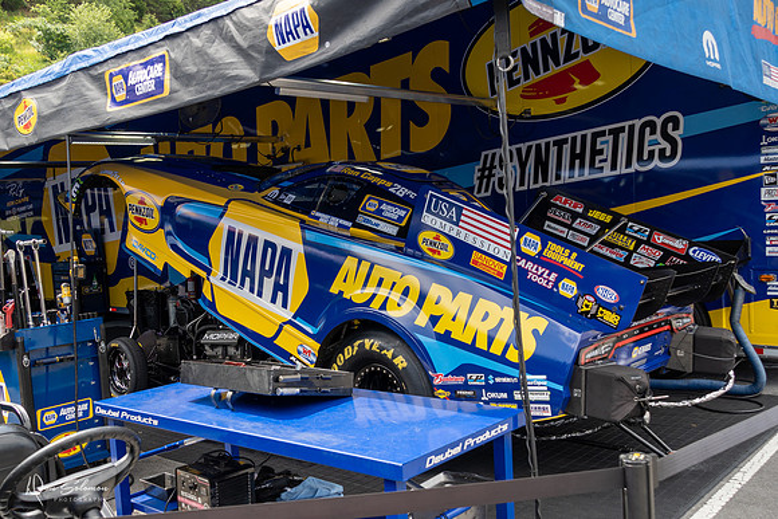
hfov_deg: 52.4
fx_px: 790
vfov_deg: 36.4
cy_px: 278
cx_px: 368
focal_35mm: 37
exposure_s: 1/200
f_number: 5
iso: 100
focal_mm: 18
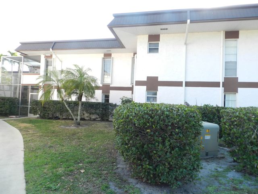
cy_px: 97
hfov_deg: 73.9
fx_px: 171
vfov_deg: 58.9
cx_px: 129
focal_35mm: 23
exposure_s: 1/160
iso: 160
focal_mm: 4
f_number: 3.4
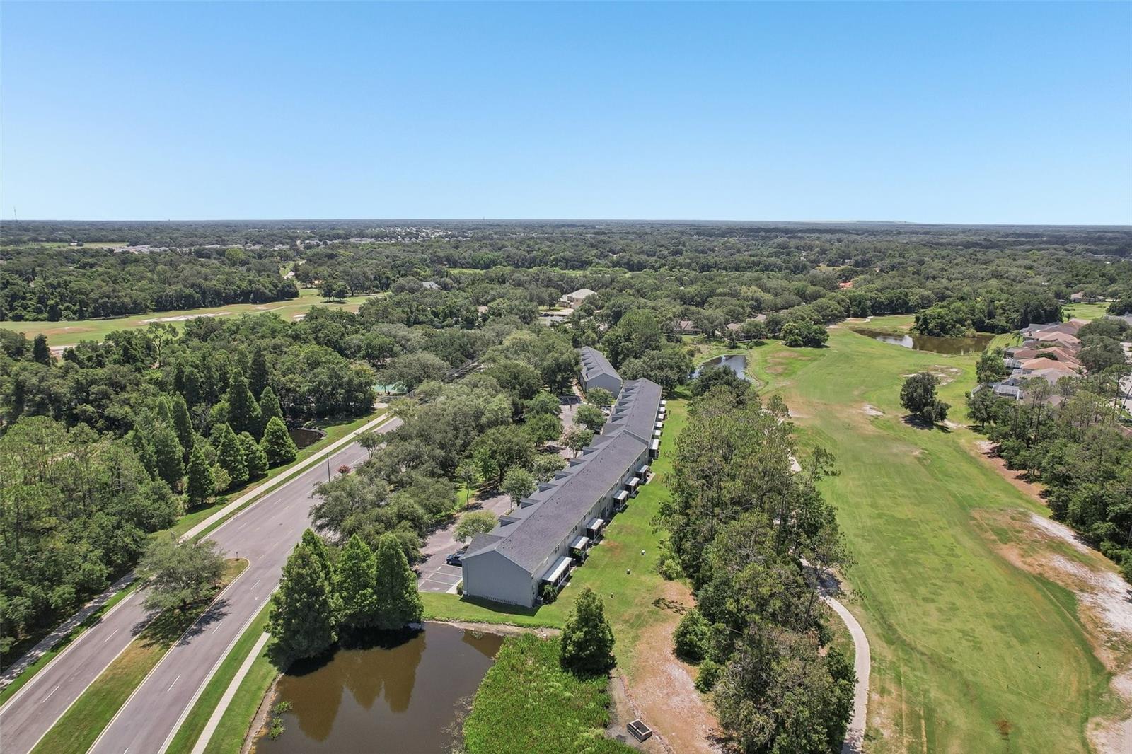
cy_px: 377
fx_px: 692
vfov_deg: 57.2
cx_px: 566
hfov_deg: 78.6
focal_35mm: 22
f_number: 2.8
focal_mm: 8.4
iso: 120
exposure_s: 1/2500
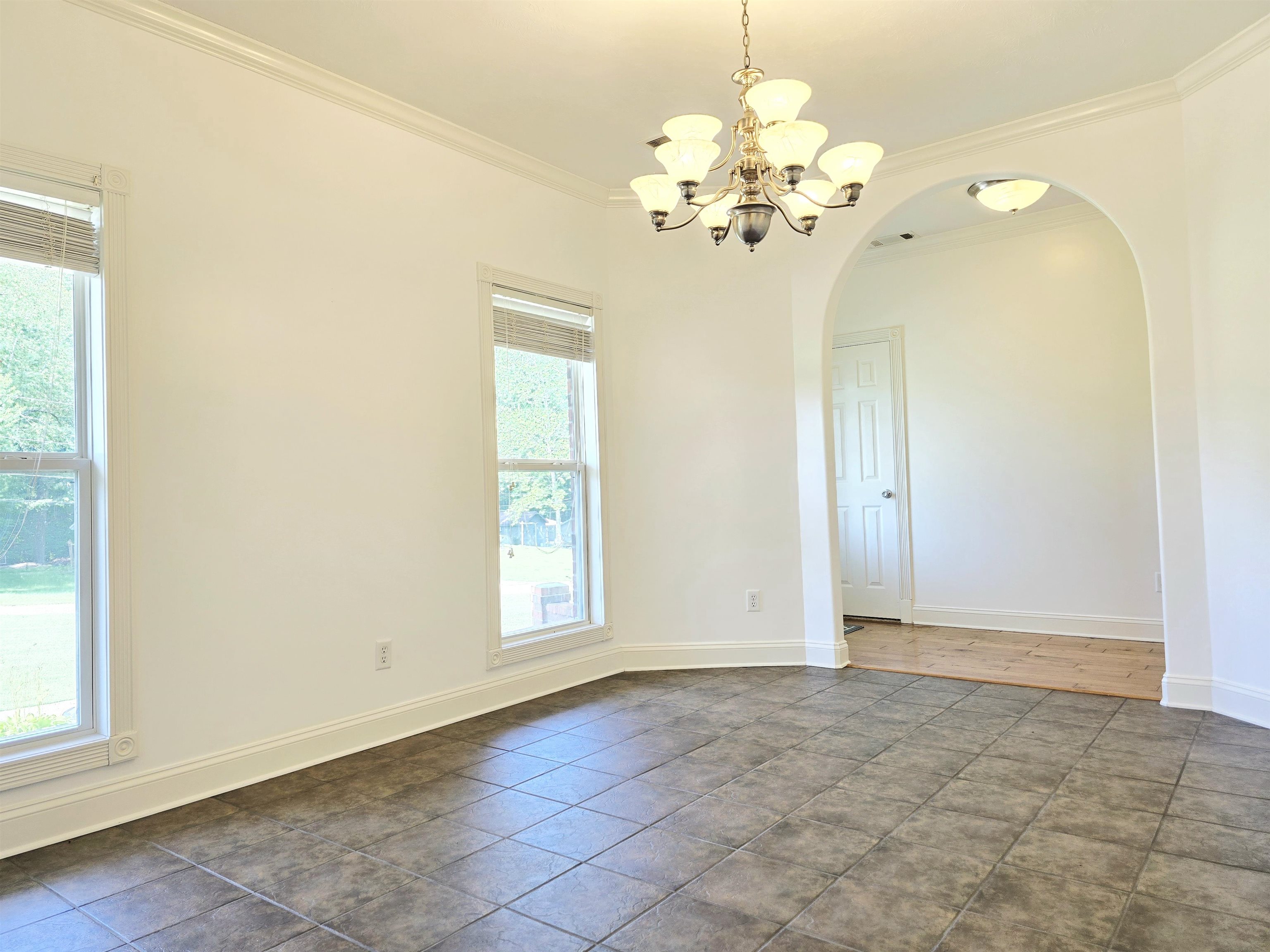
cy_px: 476
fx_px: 844
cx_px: 635
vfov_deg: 58.9
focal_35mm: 23
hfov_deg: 73.9
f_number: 1.7
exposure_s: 1/120
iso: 80
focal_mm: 6.3
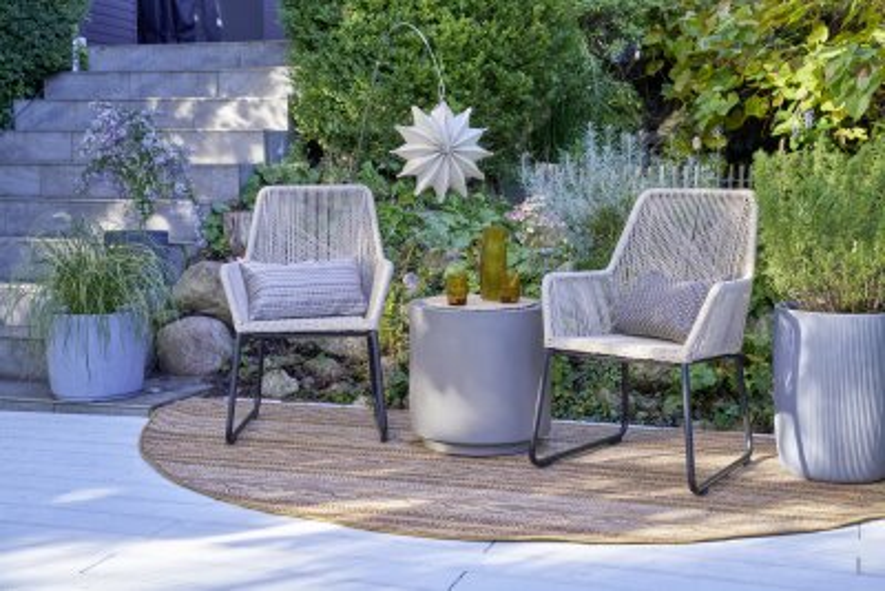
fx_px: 1205
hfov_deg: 40.3
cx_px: 442
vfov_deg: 27.5
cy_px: 296
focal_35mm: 49
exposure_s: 1/125
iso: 250
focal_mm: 49
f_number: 5
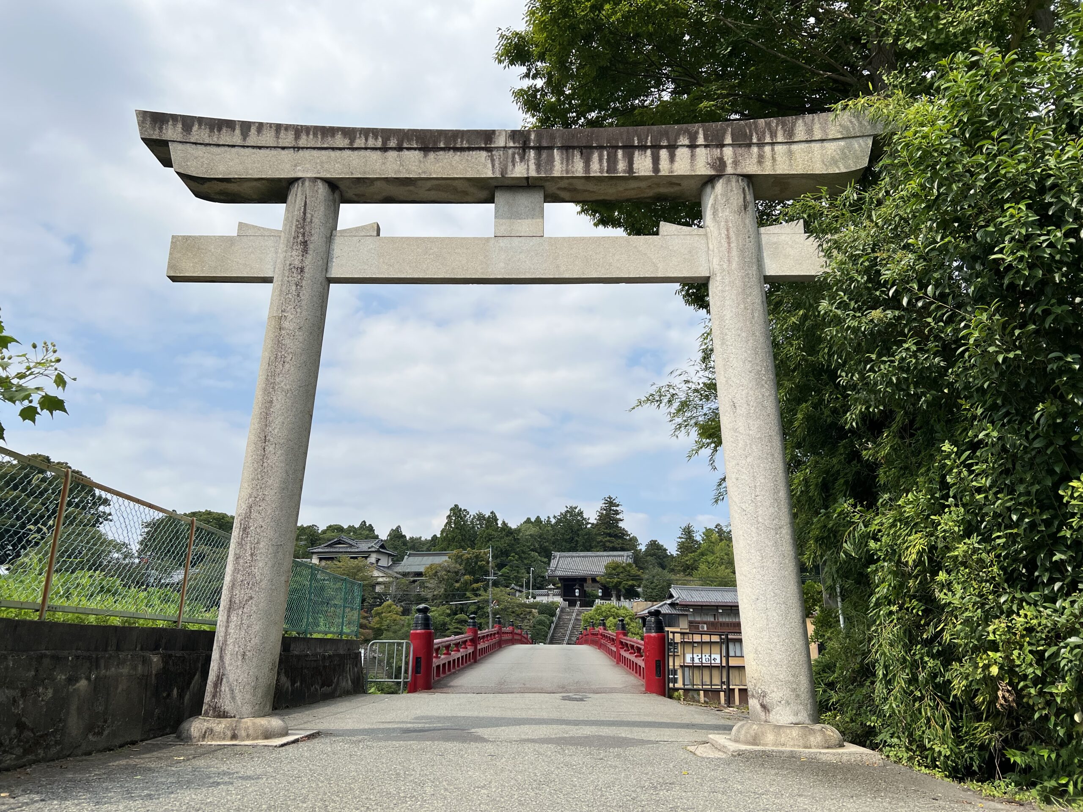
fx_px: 813
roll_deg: -0.4
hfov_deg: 67.3
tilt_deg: +15.7
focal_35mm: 26
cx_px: 542
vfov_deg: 53.1
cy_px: 406
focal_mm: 5.7
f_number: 1.5
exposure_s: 1/6579
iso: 50
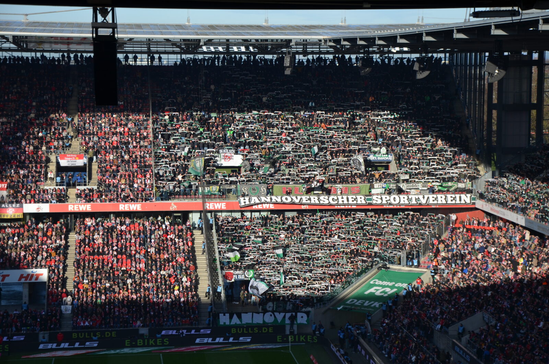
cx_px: 274
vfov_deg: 13.8
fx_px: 1507
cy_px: 182
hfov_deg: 20.7
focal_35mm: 99
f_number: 6.3
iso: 200
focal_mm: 66
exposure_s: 1/640
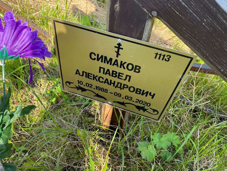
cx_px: 114
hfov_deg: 67.3
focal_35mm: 26
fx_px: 170
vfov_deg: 53.1
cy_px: 86
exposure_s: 1/282
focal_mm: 4.25
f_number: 1.8
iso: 32
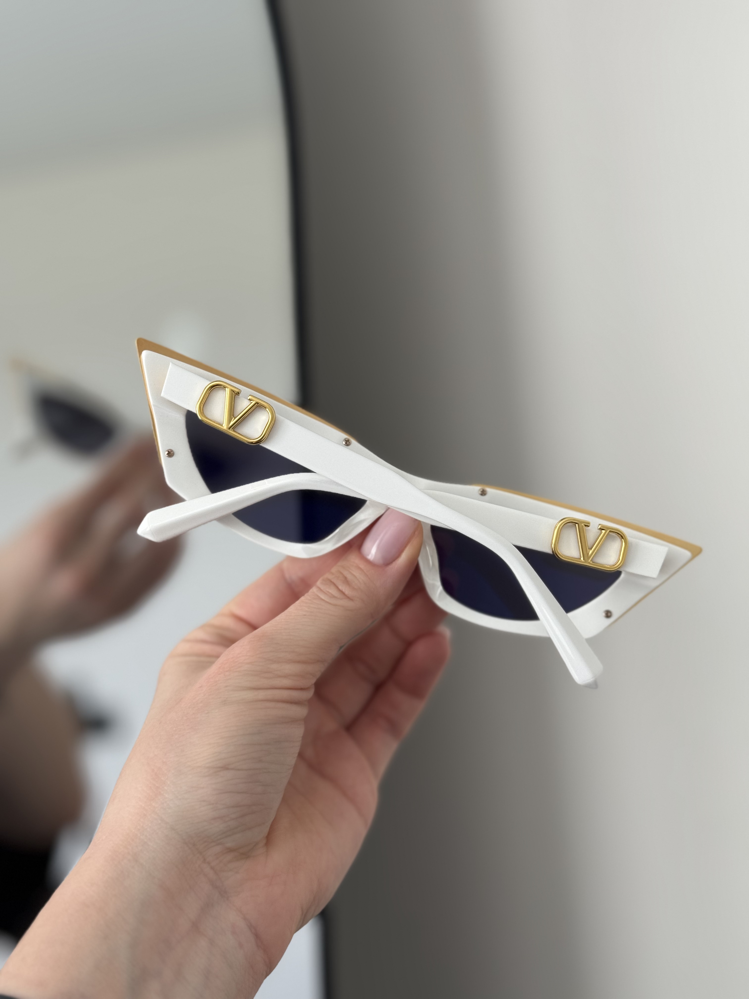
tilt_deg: -16.7
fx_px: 1385
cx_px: 374
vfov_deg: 39.7
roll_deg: -2.1
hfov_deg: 30.3
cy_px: 500
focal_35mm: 48
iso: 64
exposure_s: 1/131
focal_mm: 6.76
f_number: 1.78
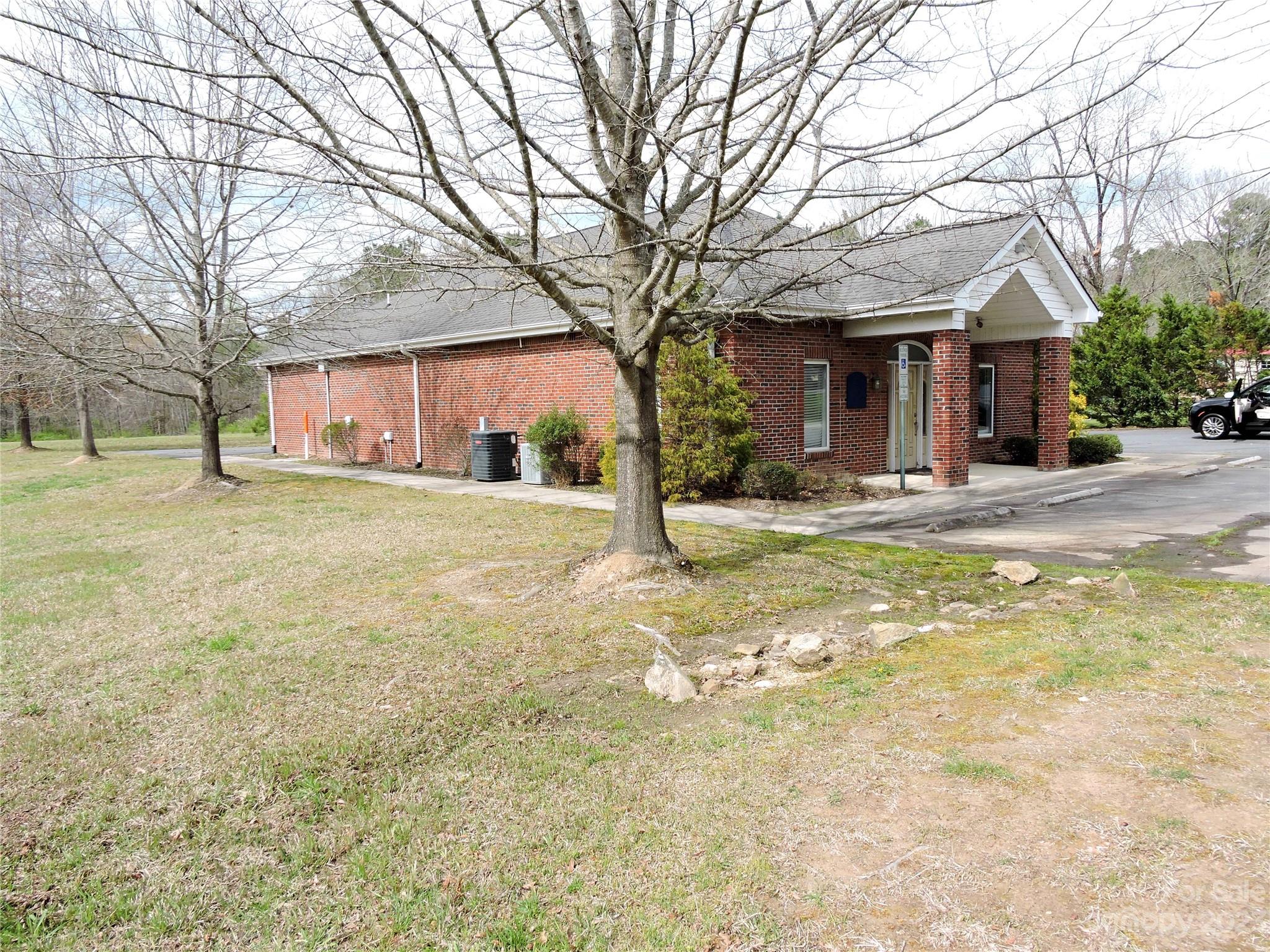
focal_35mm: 24
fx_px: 881
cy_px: 476
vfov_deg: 56.8
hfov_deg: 71.6
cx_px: 635
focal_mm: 4.3
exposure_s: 1/640
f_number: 3.3
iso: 100
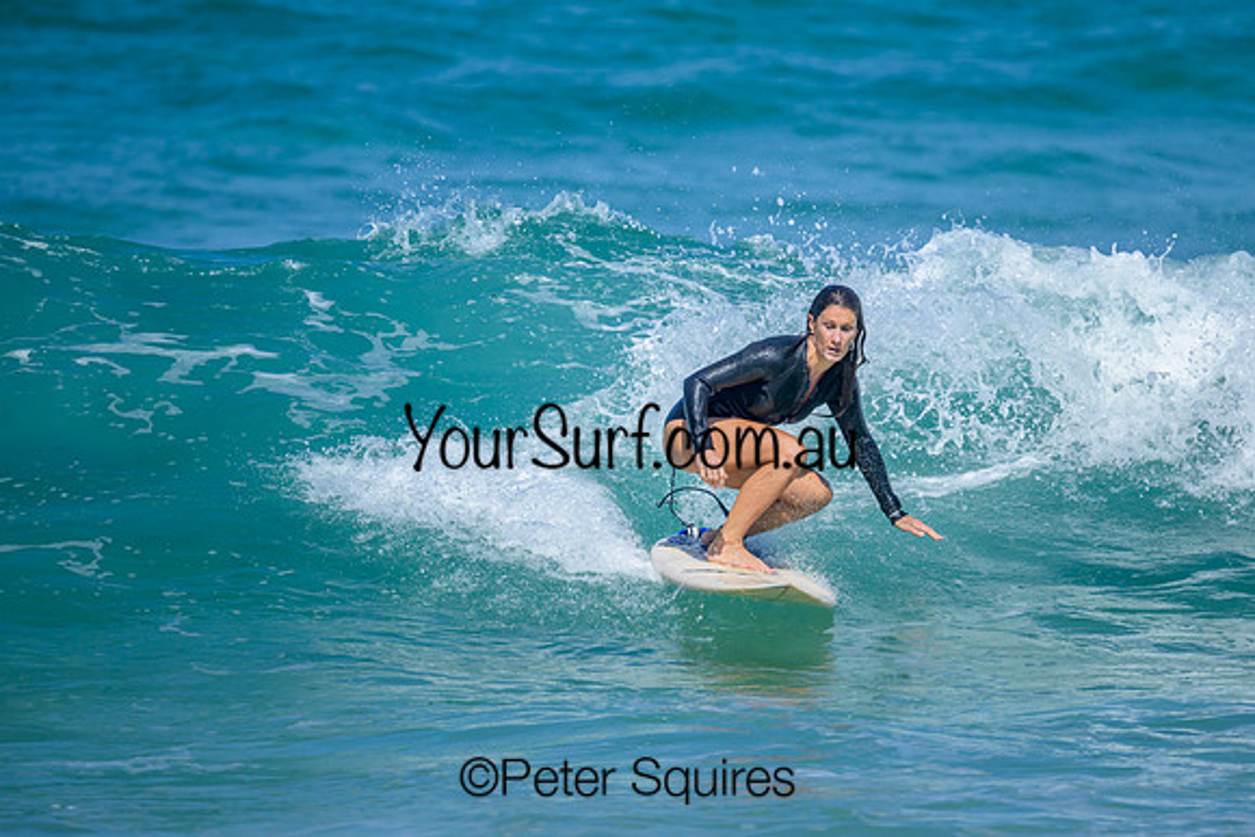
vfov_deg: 1.5
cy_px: 348
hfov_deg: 2.2
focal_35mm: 935
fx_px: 32586
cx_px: 733
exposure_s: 1/2500
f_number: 6.3
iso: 320
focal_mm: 800
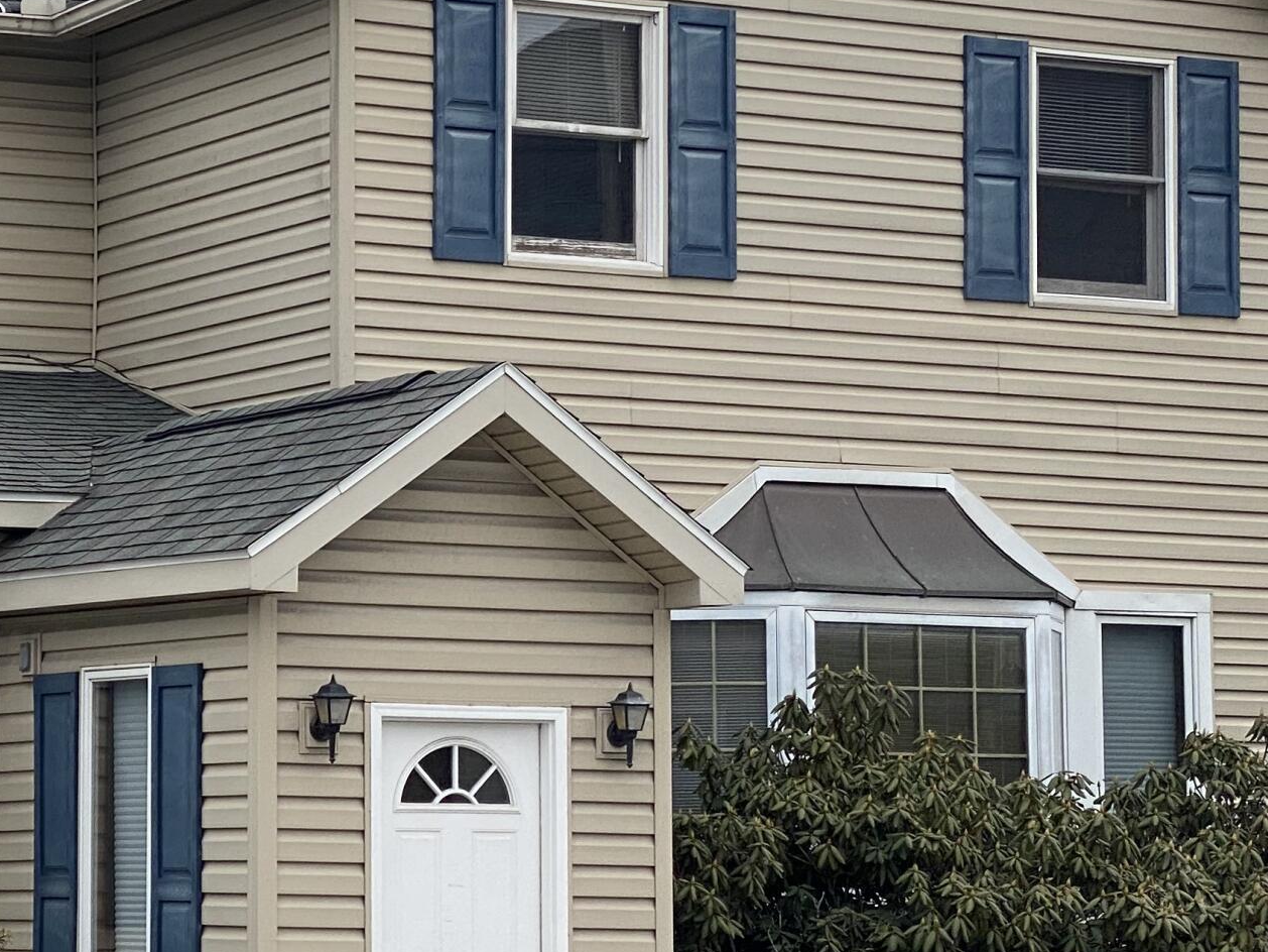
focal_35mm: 124
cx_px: 55
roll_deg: -0.7
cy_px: 479
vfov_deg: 12.0
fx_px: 4543
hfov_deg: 15.6
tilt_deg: +4.2
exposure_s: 1/666
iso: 20
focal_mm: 6
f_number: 2
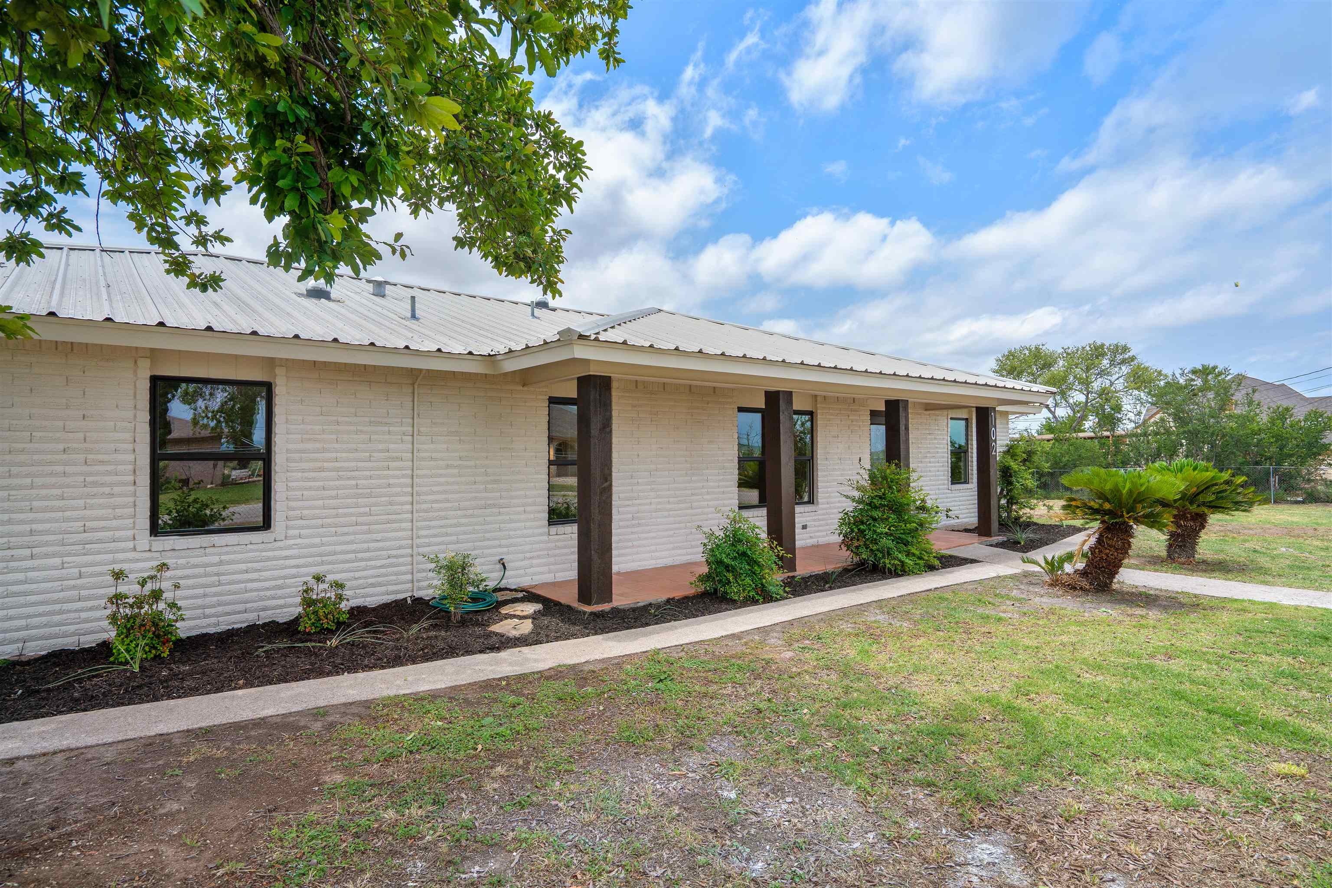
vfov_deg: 64.6
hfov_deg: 86.9
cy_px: 444
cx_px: 666
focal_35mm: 19
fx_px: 703
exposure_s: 1/400
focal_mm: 19
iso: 200
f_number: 7.1
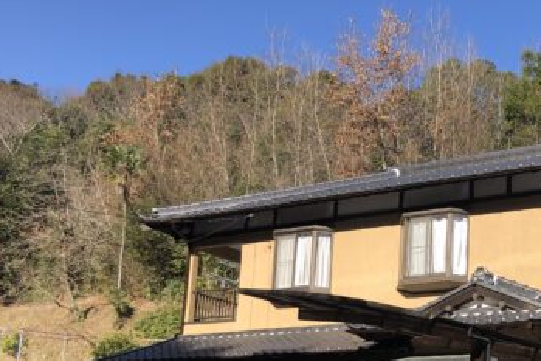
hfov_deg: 31.4
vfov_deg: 22.0
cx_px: 512
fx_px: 902
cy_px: 341
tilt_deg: +8.6
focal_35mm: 60
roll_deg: -2.8
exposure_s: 1/906
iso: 20
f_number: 1.8
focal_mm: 3.99
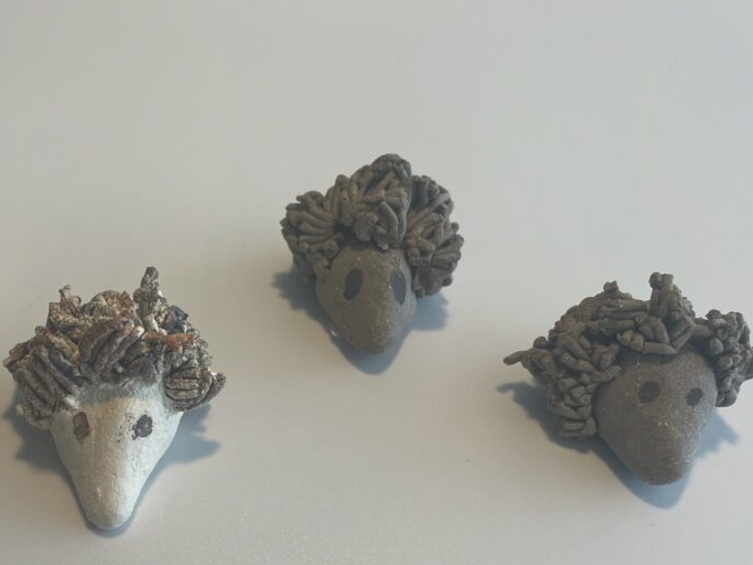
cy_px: 373
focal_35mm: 39
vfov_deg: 36.5
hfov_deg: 47.0
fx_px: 848
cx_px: 245
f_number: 1.6
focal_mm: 4.2
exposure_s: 1/121
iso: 64
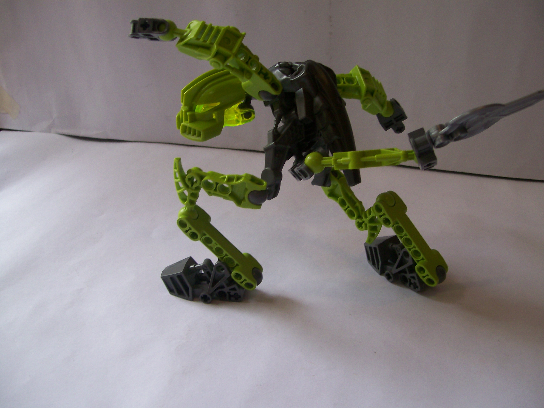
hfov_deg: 51.4
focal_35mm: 36
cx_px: 272
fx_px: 566
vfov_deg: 39.7
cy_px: 204
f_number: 2.7
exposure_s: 1/70
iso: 80
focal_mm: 6
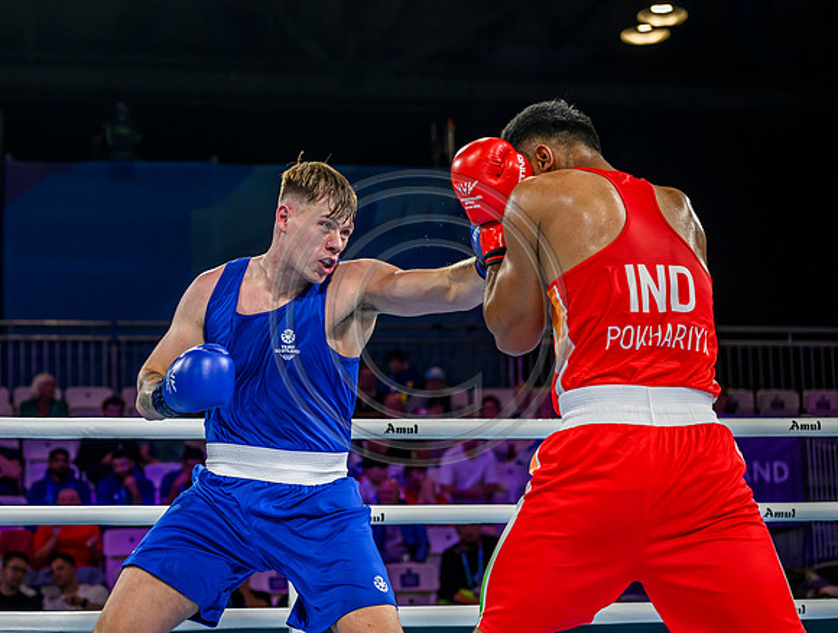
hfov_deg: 21.9
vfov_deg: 16.7
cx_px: 283
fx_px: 2157
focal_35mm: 89
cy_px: 263
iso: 2500
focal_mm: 70
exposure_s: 1/1600
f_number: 3.5
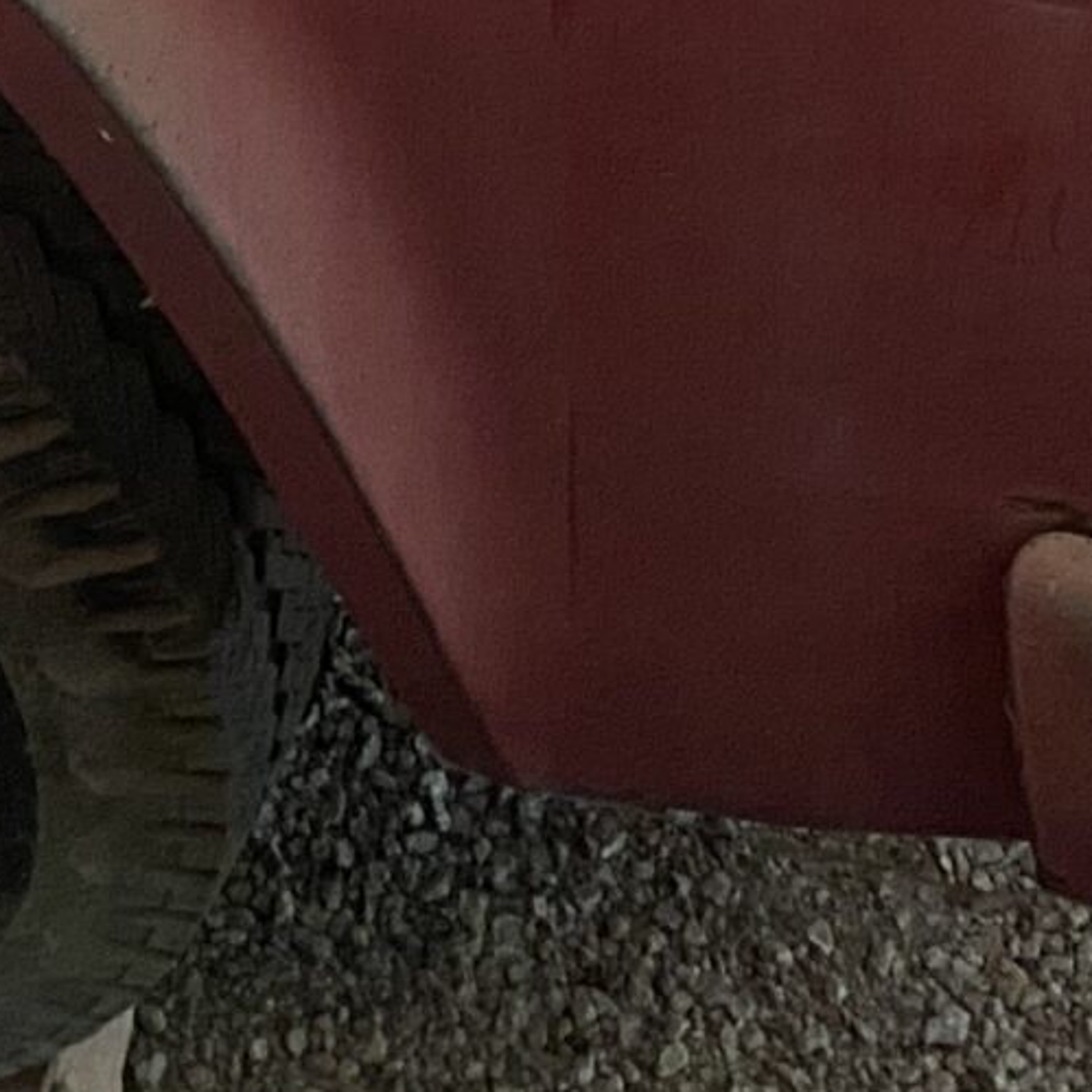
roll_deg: +2.6
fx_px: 4211
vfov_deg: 13.1
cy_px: -983
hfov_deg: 14.7
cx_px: 337
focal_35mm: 118
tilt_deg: -37.9
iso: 640
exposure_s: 1/30
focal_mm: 4.25
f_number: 1.8
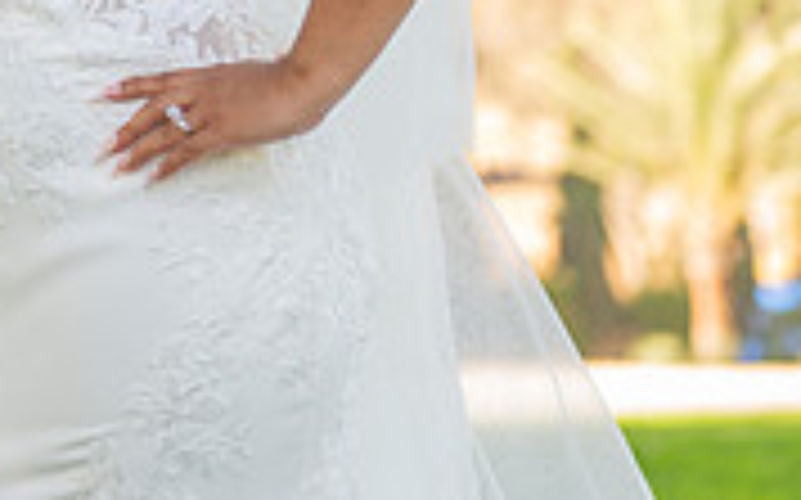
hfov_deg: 9.0
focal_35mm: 233
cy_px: -327
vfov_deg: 5.6
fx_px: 5083
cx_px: 122
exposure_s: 1/200
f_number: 3.5
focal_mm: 70
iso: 200
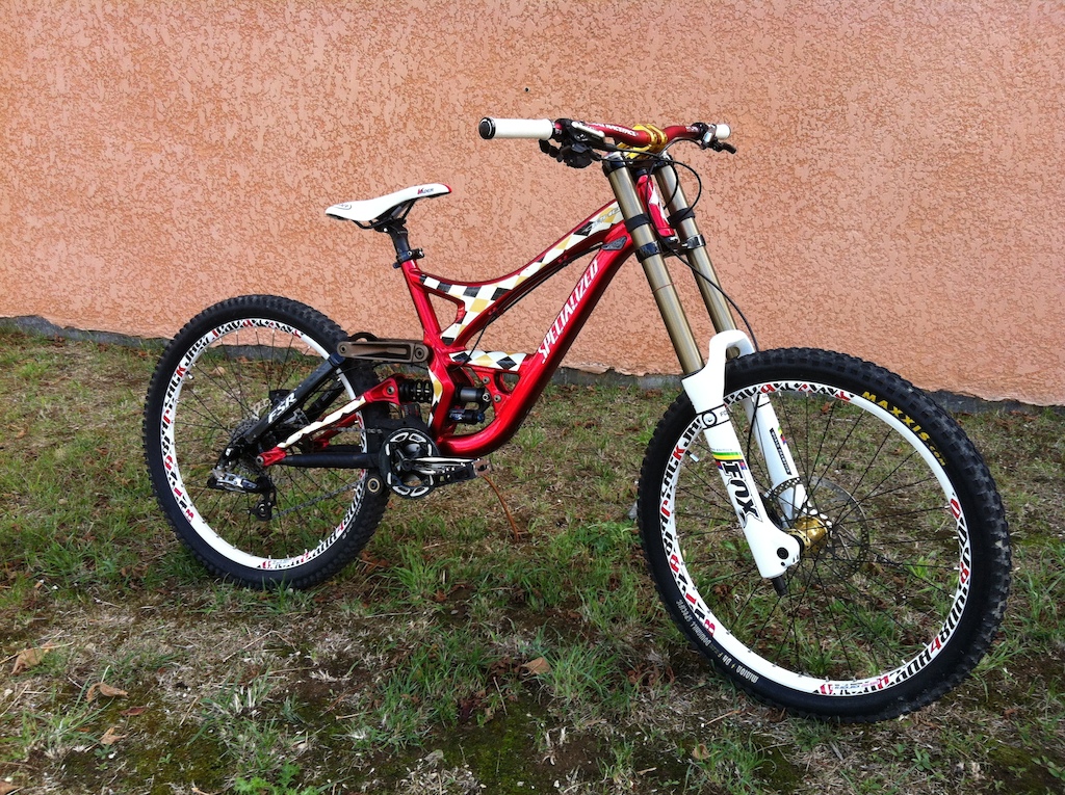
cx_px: 532
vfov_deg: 40.6
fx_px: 1075
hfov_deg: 52.7
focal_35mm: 35
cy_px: 398
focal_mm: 3.85
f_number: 2.8
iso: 80
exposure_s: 1/193
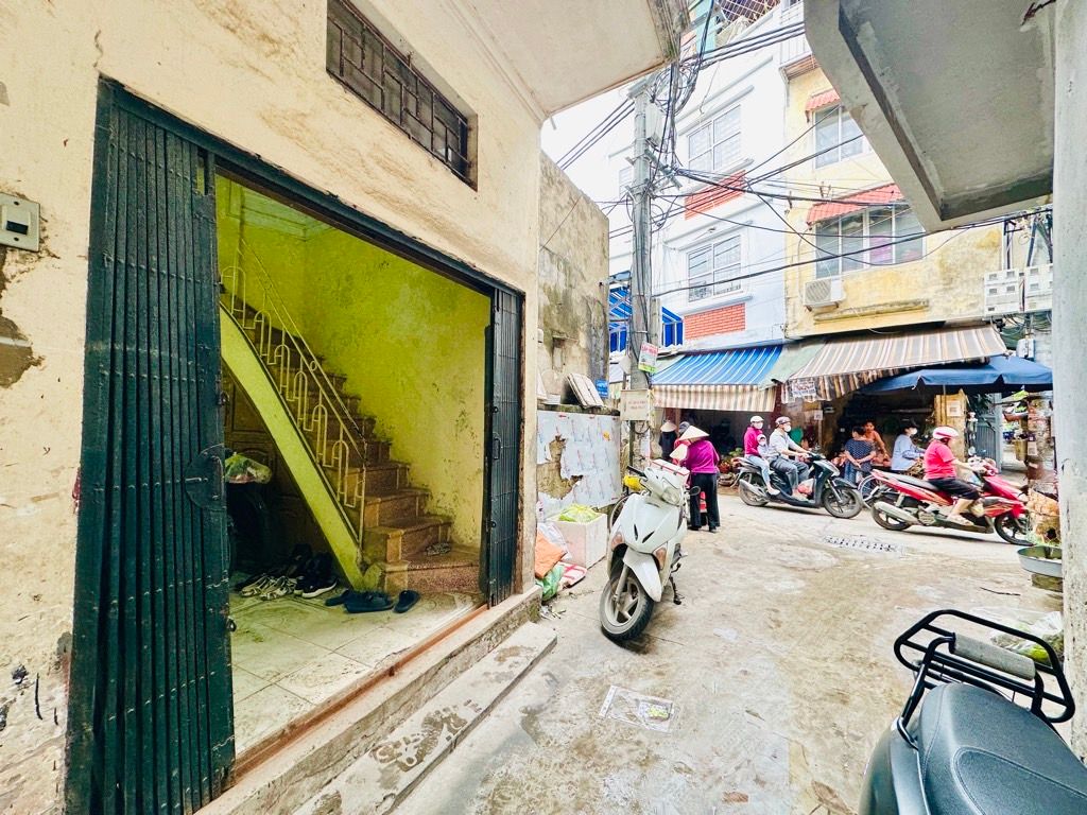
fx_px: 440
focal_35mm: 14
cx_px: 544
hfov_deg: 102.1
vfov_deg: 85.7
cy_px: 408
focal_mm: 2.22
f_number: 2.2
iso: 100
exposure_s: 1/100
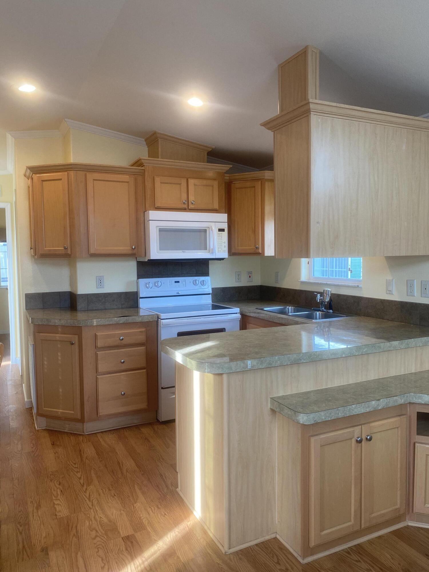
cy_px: 286
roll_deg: +0.0
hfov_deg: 53.1
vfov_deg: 67.3
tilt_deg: -3.0
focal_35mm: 26
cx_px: 214
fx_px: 430
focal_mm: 4.25
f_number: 1.8
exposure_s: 1/120
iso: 125
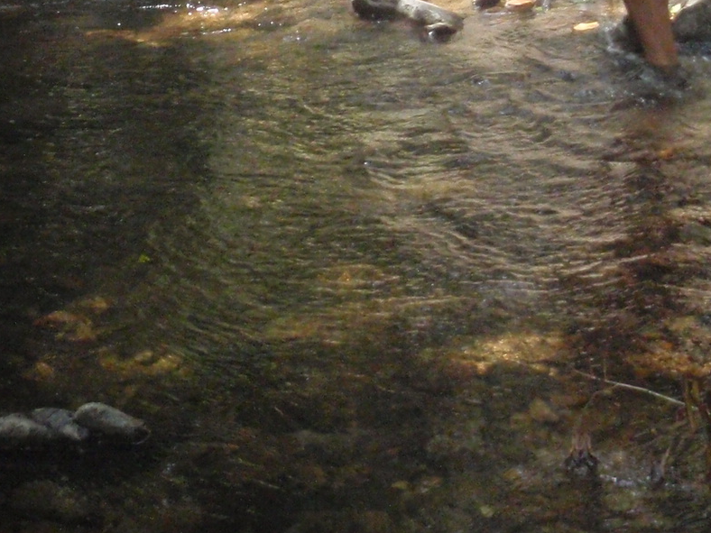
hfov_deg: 21.3
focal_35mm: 91
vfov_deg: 16.0
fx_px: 1869
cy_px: 24
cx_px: 132
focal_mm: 5
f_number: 3.5
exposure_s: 1/250
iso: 400
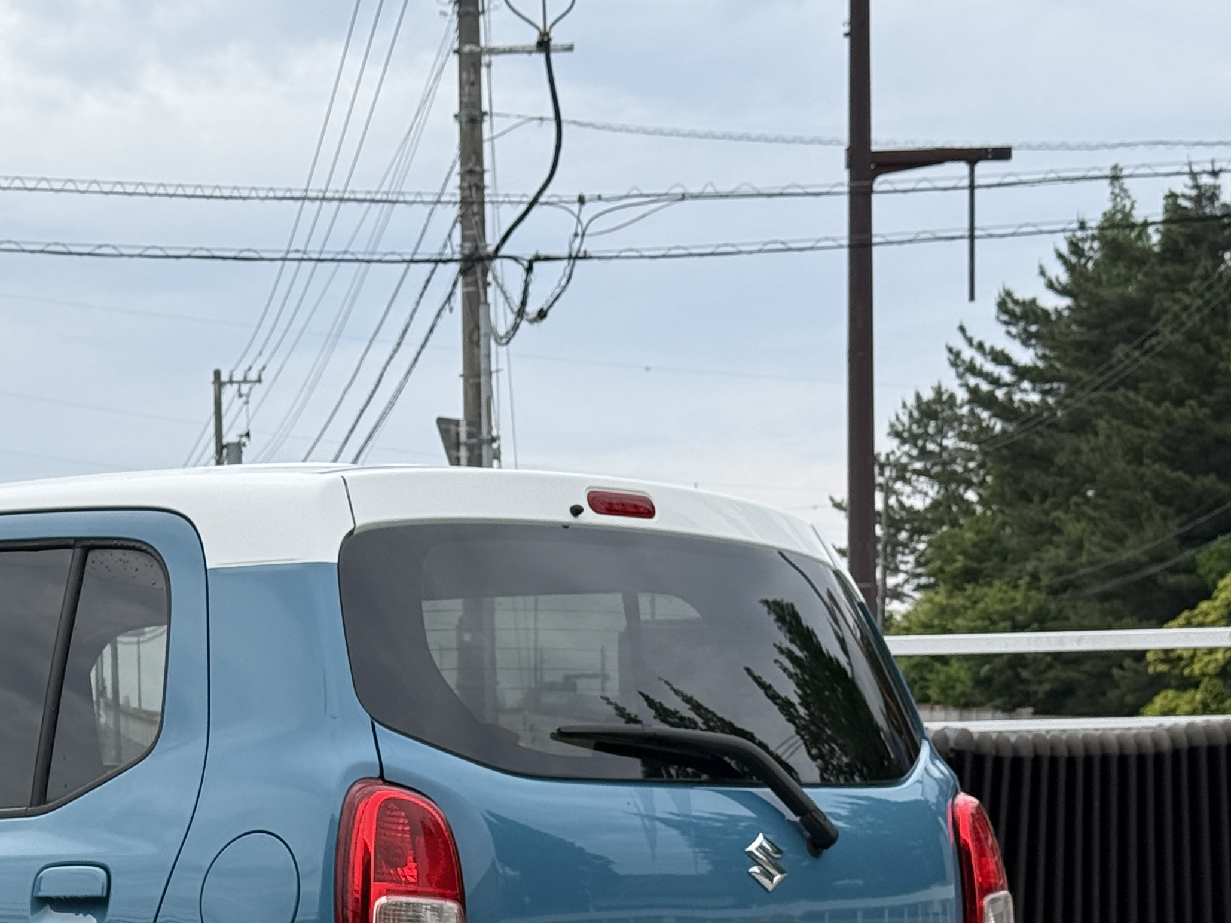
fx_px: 3343
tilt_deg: -1.8
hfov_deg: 20.4
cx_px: 124
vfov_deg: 15.5
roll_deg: +0.8
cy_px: 872
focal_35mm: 94
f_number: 1.78
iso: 80
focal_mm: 6.76
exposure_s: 1/4878
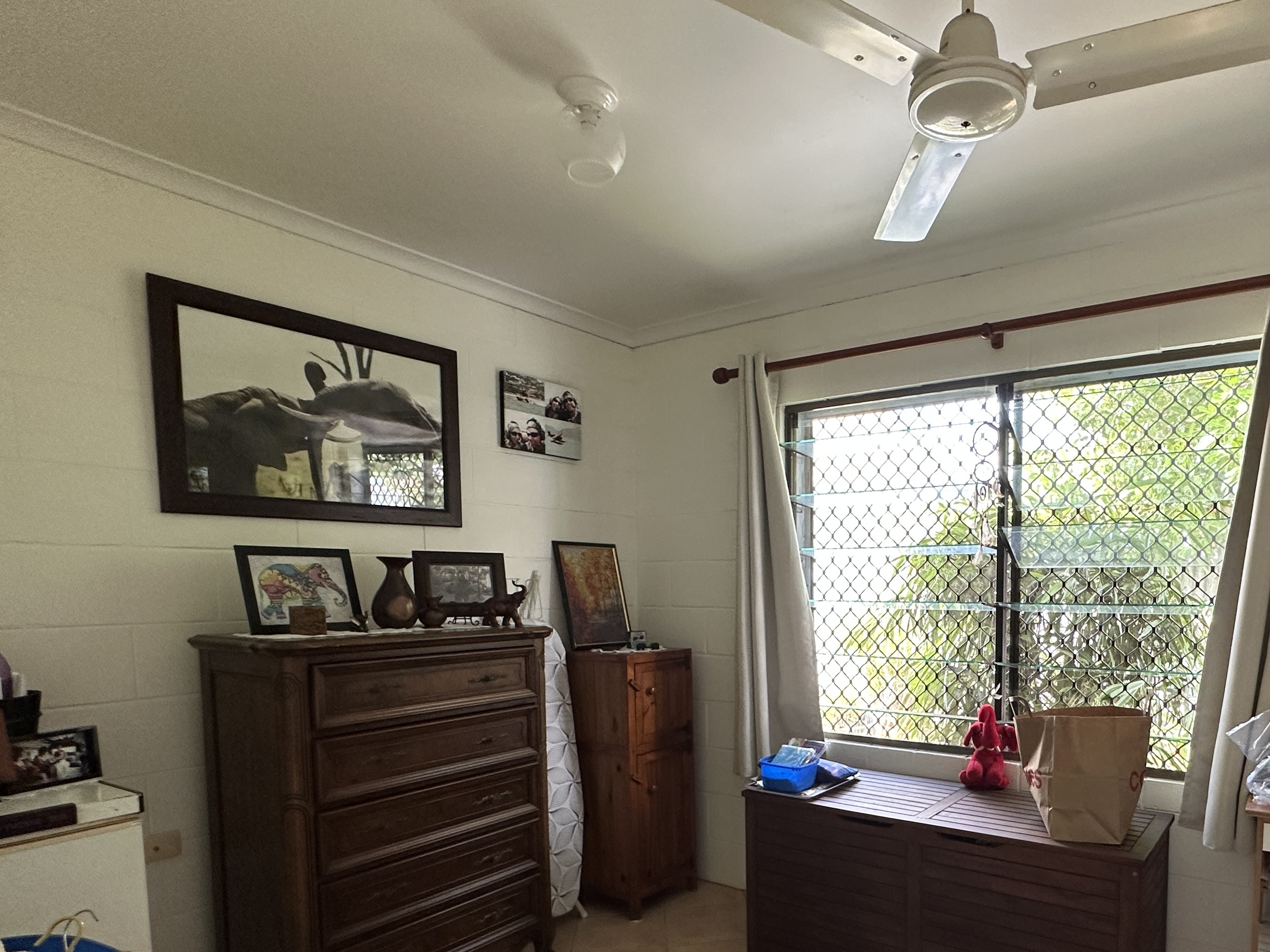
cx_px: 835
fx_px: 807
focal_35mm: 22
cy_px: 646
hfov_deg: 74.3
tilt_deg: -4.0
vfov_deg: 59.4
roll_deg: -0.6
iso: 200
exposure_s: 1/99
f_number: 2.2
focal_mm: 2.22
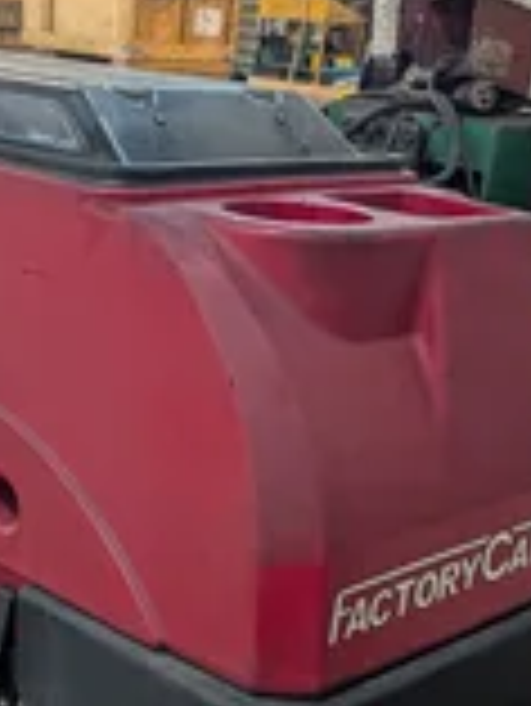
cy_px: 567
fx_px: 1246
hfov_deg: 23.8
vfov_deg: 30.9
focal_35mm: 61
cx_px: 124
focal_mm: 6.9
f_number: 1.68
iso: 245
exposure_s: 1/120
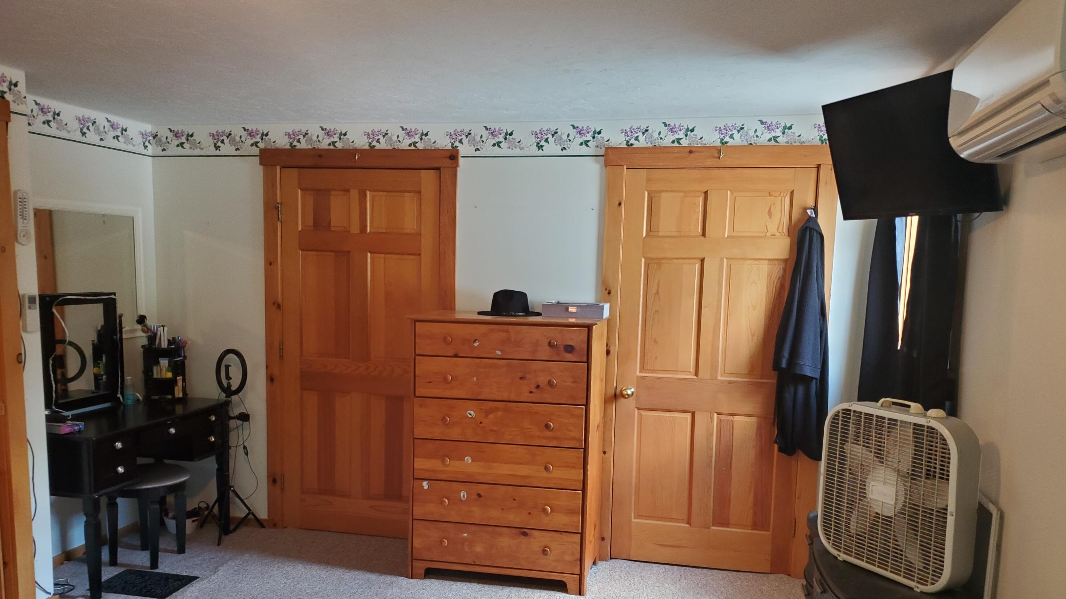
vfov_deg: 39.9
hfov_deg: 66.1
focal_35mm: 29
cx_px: 539
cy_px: 372
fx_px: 820
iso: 250
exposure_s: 1/39
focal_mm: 4.3
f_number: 1.5
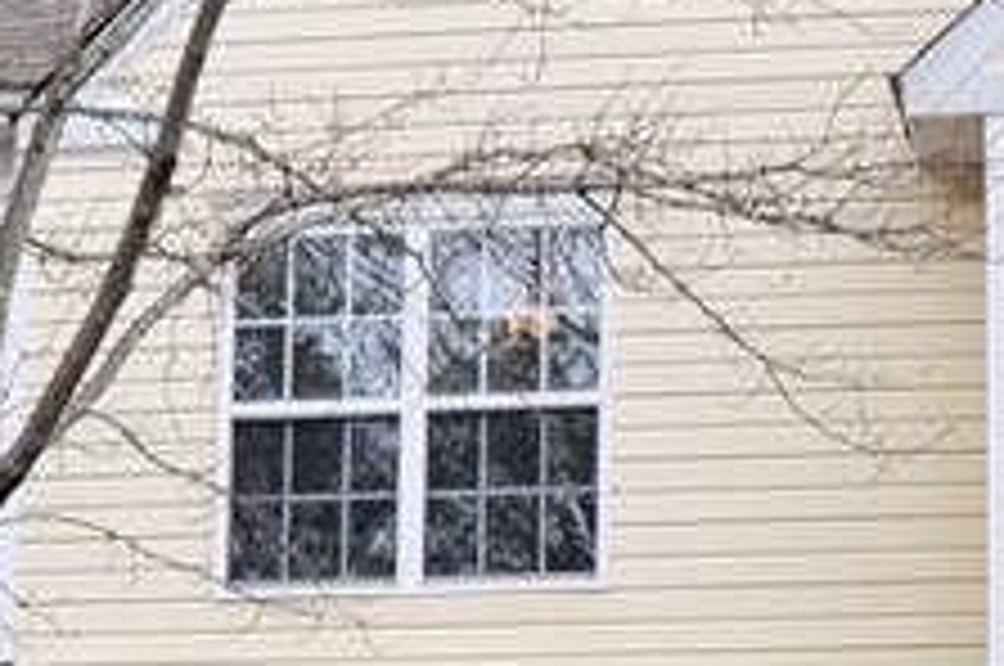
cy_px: 709
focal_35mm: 124
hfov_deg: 16.3
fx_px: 3453
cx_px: 914
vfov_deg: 10.9
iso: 400
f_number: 9
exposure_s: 1/320
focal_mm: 18
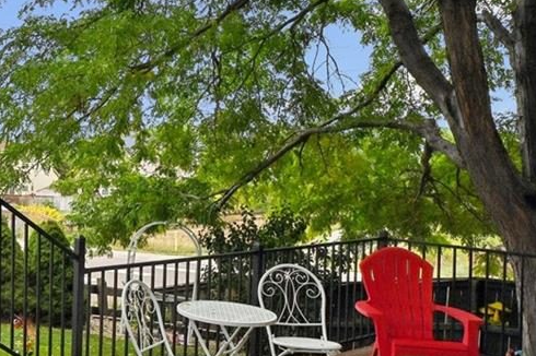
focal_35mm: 49
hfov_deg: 34.1
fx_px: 729
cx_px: -73
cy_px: 174
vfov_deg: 27.5
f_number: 11
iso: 800
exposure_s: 1/320
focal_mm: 15
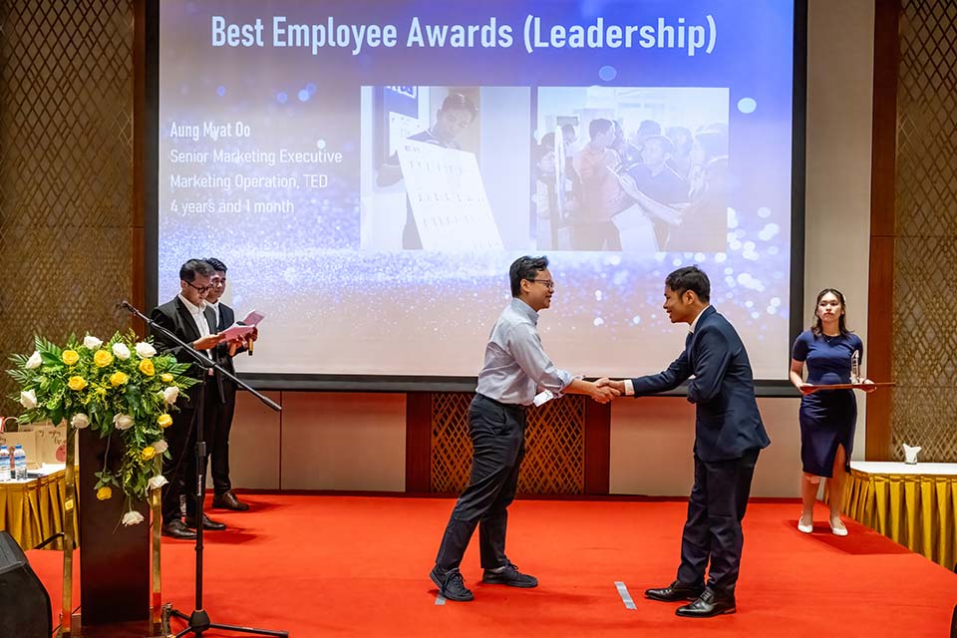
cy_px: 319
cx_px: 478
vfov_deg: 44.3
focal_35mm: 30
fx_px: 784
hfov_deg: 62.8
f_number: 5.6
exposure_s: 1/200
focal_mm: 29.5
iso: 5000
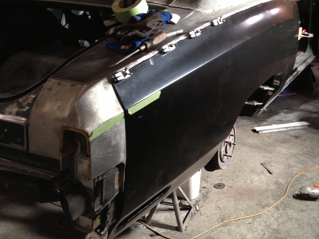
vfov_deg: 30.2
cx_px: 195
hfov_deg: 39.4
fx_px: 442
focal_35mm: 48
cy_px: 103
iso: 125
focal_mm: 4.28
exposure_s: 1/20
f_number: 2.4
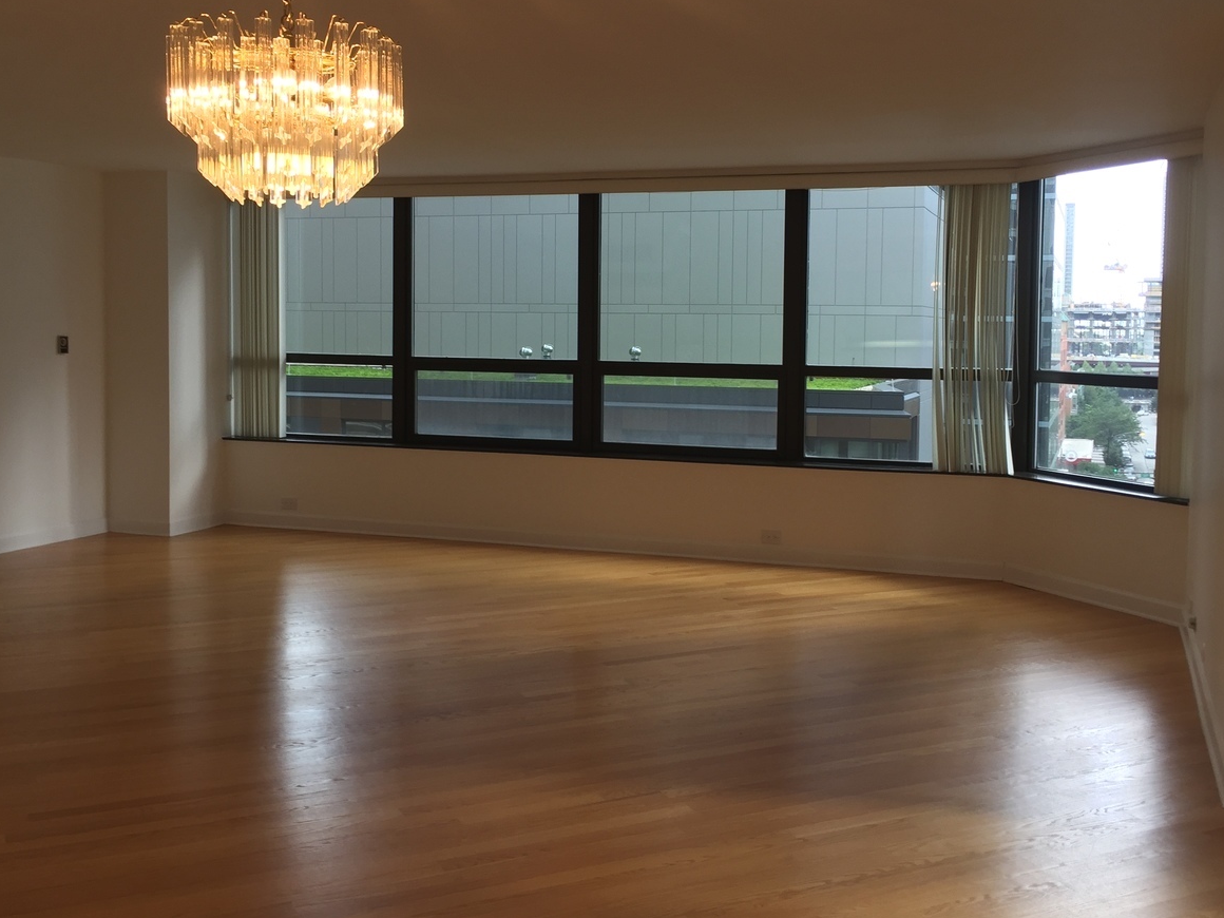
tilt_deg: -2.3
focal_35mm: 36
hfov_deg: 51.3
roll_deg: -3.1
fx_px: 1273
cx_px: 653
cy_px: 404
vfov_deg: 39.6
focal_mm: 4.15
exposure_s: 1/40
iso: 32
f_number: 2.2
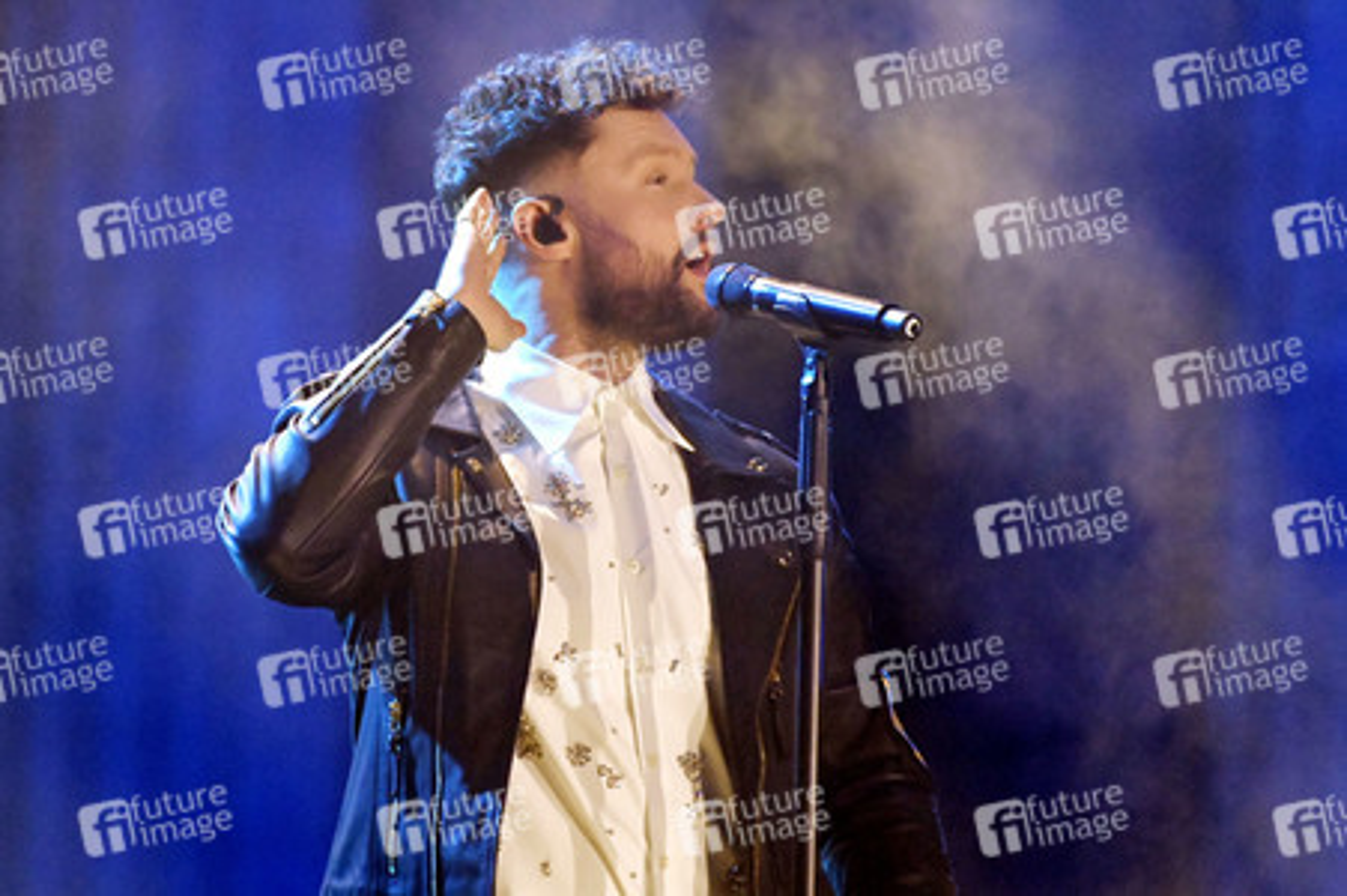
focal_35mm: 500
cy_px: 448
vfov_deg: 2.7
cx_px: 674
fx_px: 18694
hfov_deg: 4.1
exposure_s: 1/800
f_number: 5.6
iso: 12800
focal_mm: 500
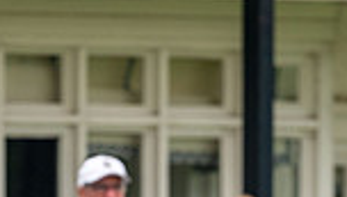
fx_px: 11029
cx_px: 162
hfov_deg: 1.8
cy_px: 441
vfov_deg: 1.0
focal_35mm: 1197
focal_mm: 300
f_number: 5
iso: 400
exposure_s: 1/2000
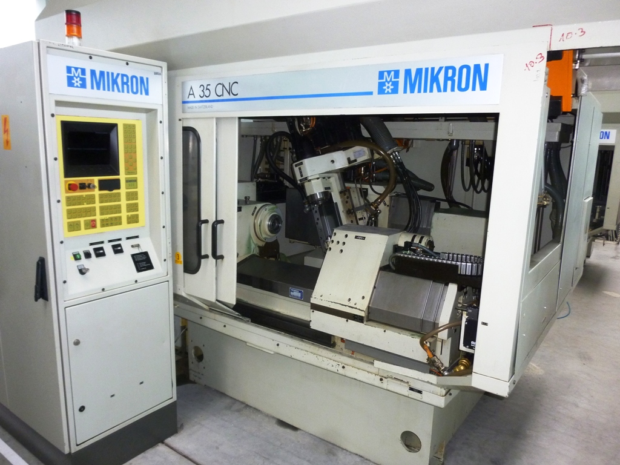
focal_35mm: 25
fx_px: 448
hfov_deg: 69.4
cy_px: 232
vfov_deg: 54.9
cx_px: 310
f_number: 3.3
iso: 320
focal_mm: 4.5
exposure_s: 1/30
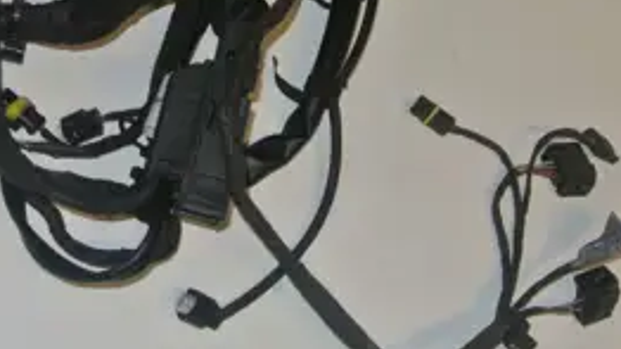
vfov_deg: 17.0
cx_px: 284
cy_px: -17
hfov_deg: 30.6
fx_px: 1135
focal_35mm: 69
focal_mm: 12.2
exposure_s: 1/60
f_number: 3.8
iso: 200
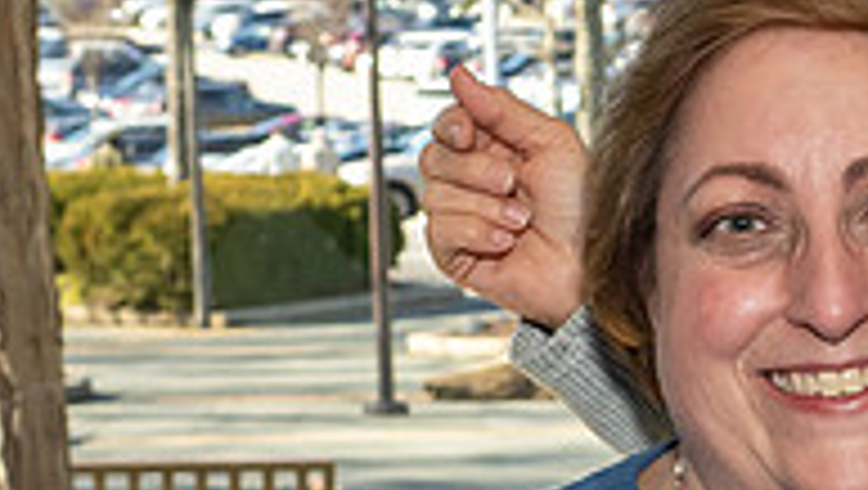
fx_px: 4469
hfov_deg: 10.7
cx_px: 1241
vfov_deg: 6.3
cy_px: 543
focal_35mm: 194
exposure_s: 1/250
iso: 800
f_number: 7.1
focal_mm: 35
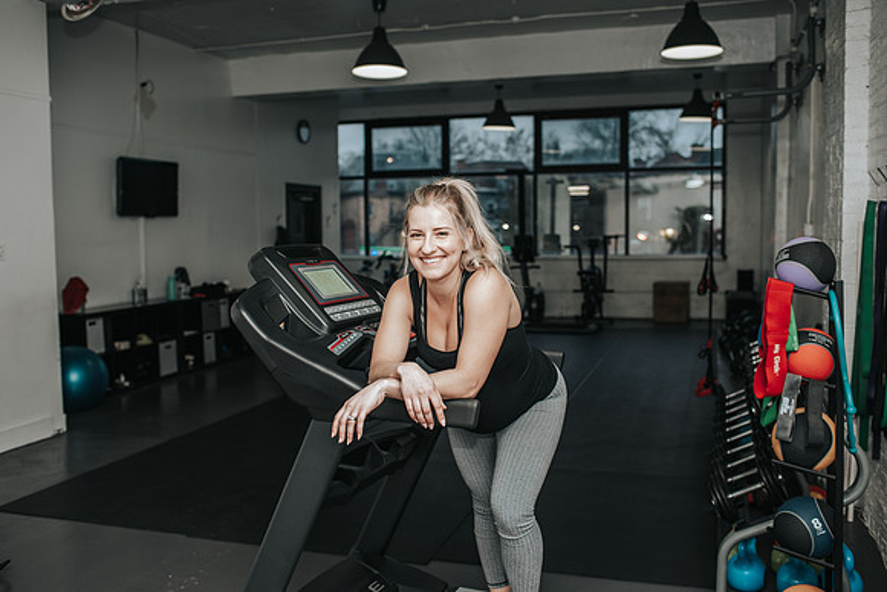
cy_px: 296
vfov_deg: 37.9
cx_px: 444
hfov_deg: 54.4
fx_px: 863
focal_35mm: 35
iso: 800
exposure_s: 1/200
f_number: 3.2
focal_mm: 35
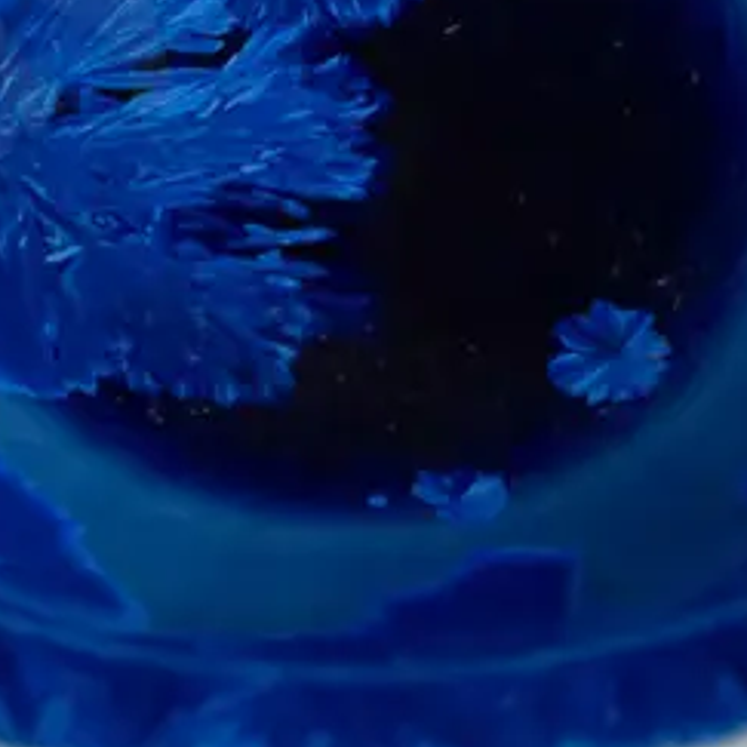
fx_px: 6006
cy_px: -194
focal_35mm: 246
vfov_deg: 7.1
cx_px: 326
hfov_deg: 7.1
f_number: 5.6
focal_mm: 33
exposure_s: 1/160
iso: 3200
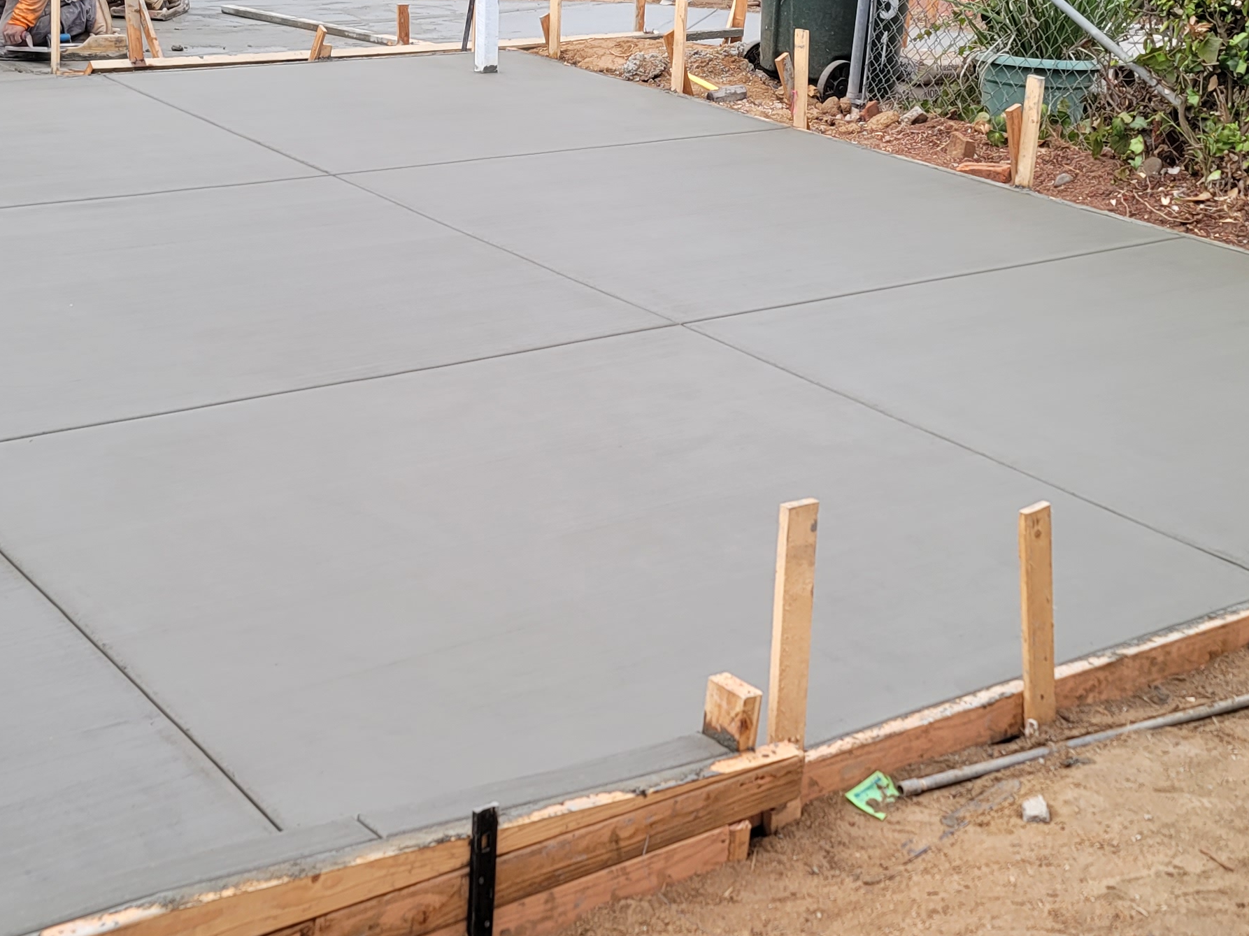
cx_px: 518
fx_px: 2020
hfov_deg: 34.3
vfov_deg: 26.1
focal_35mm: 56
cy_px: 453
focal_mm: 7
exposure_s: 1/119
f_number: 1.8
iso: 25
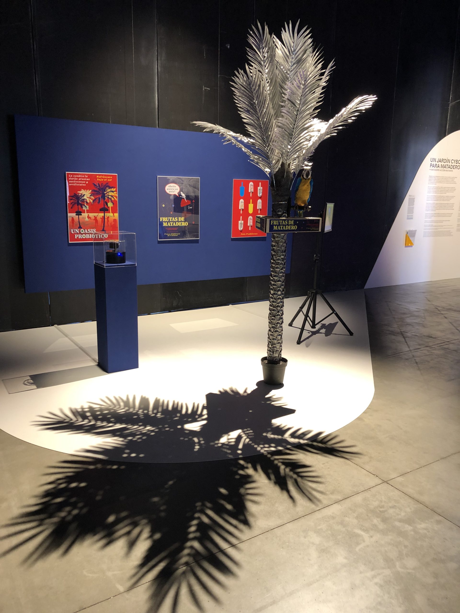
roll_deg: +0.2
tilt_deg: -12.7
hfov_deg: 49.7
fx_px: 496
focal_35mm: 28
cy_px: 306
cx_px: 230
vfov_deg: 63.4
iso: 64
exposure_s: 1/16
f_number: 1.8
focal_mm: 3.99
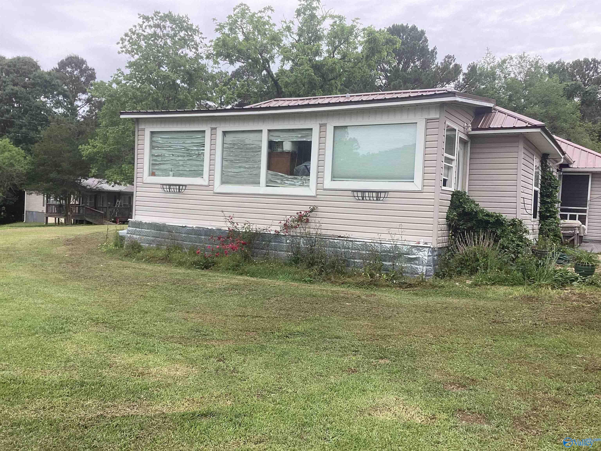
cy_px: 226
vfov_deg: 45.4
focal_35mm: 31
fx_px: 538
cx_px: 300
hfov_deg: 58.4
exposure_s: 1/327
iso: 25
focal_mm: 3.3
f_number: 2.4
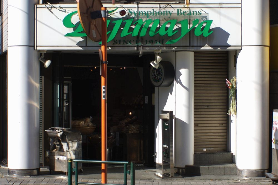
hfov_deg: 46.4
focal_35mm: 42
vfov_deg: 31.9
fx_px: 324
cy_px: 92
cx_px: 139
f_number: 10
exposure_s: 1/160
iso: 100
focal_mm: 28
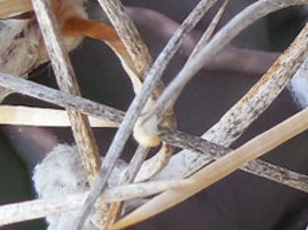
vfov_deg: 6.8
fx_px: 1920
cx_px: 510
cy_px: -64
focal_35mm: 216
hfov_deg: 8.9
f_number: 3.6
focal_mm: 5.6
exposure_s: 1/60
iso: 125
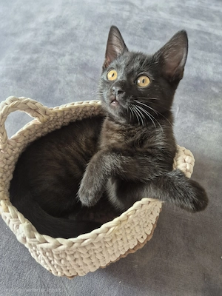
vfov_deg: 73.9
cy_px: 148
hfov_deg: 58.9
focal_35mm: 23
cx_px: 111
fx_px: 197
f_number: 1.8
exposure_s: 1/100
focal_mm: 5.4
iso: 640
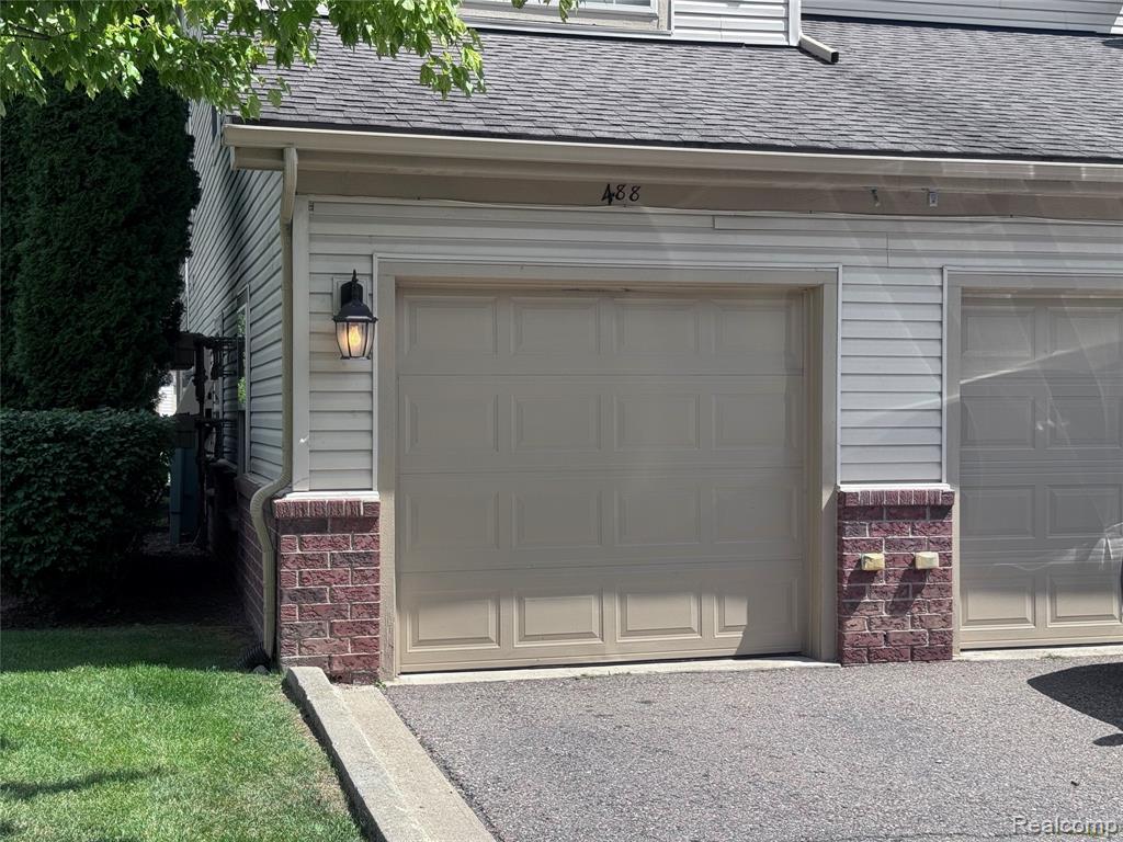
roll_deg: +0.1
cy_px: 421
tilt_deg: -1.1
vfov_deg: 30.3
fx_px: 1557
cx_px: 562
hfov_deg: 39.7
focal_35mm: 48
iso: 64
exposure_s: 1/2833
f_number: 1.78
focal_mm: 6.76
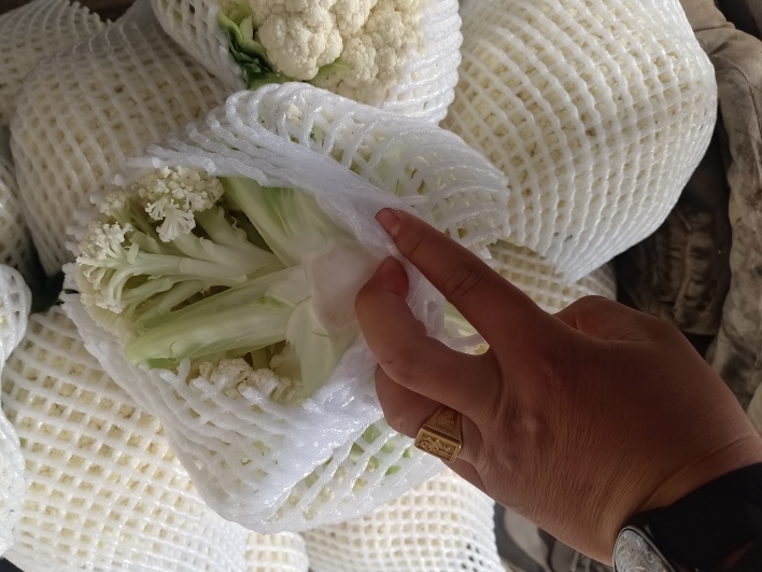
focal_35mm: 26
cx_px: 352
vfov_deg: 53.1
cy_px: 288
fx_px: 572
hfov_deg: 67.2
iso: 428
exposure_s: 1/100
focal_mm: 5.5
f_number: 1.88
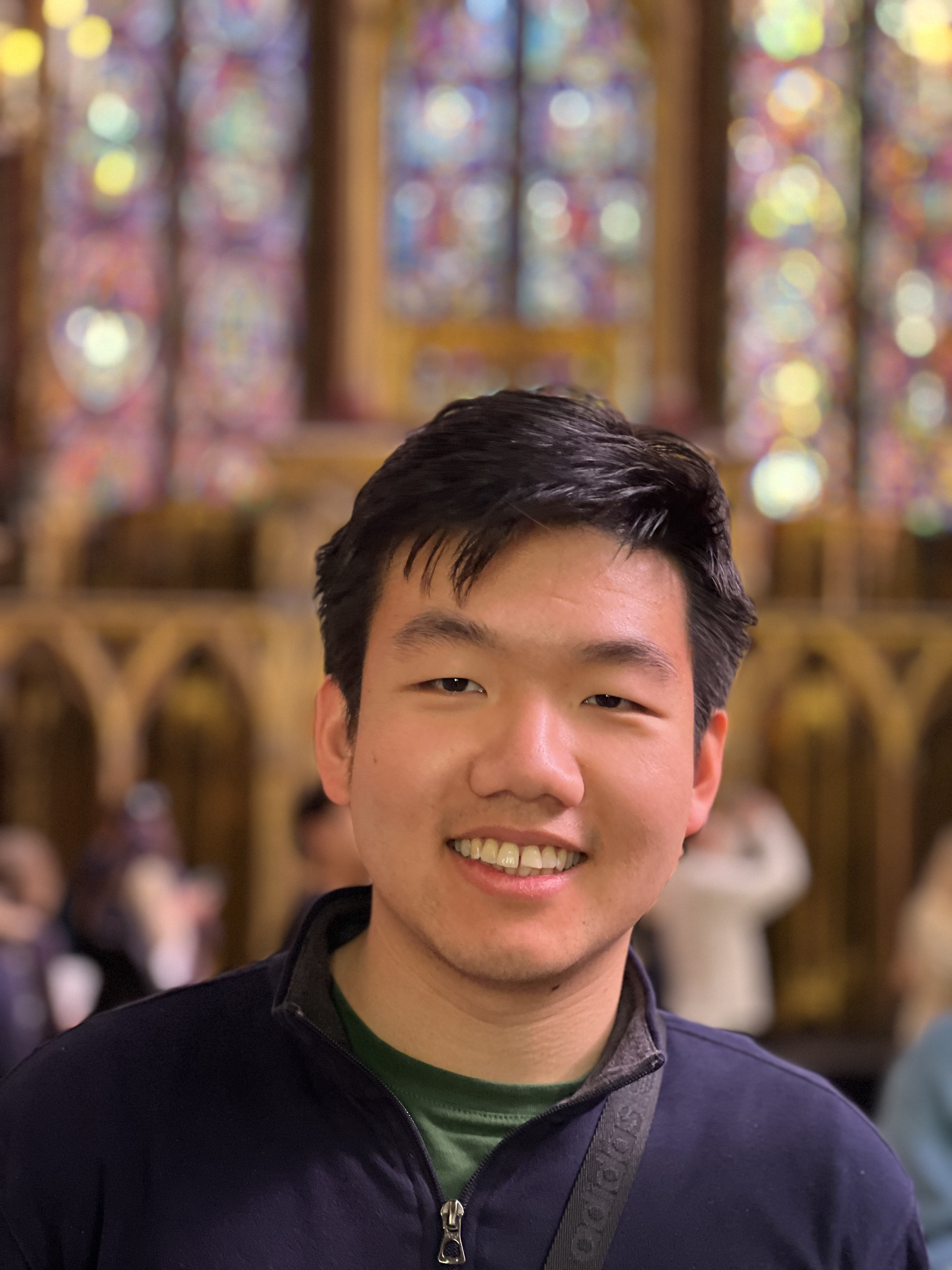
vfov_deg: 25.3
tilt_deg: +5.7
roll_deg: -1.5
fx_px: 2824
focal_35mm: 77
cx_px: 476
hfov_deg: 19.1
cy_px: 635
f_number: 2.8
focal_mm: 9
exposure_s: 1/33
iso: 320
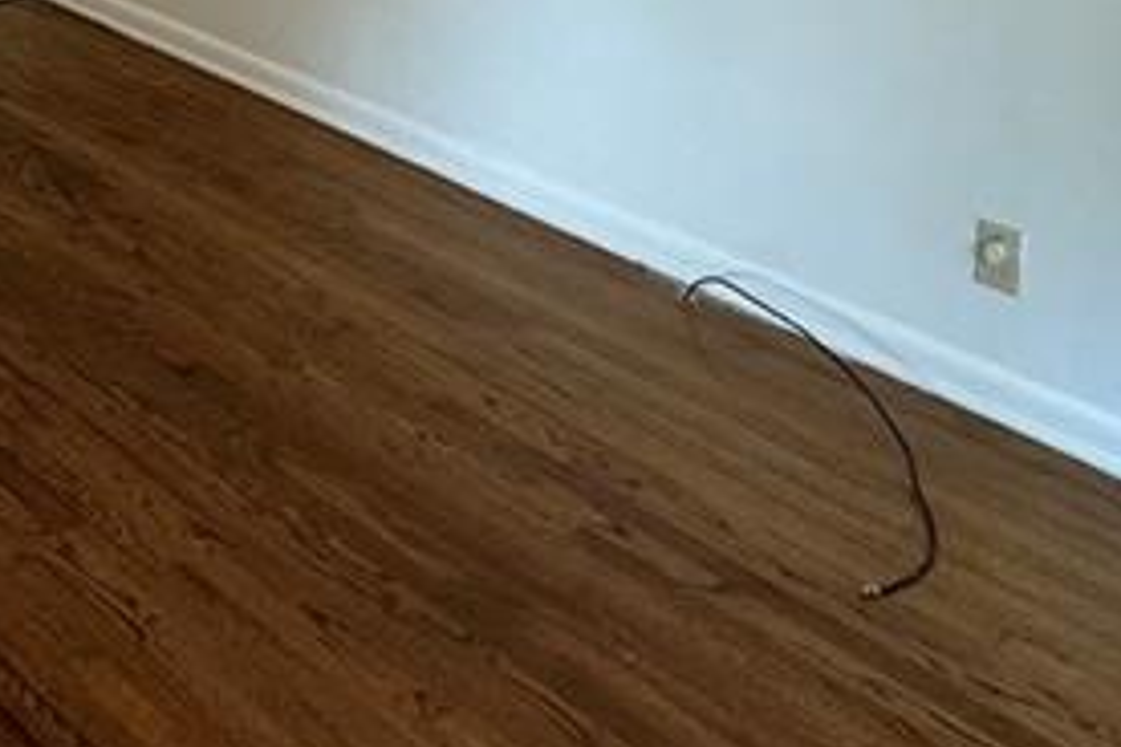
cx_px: -106
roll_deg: -0.5
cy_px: -333
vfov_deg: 21.5
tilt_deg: -9.4
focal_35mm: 54
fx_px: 1681
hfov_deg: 32.5
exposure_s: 1/99
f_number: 2.2
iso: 250
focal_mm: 2.22
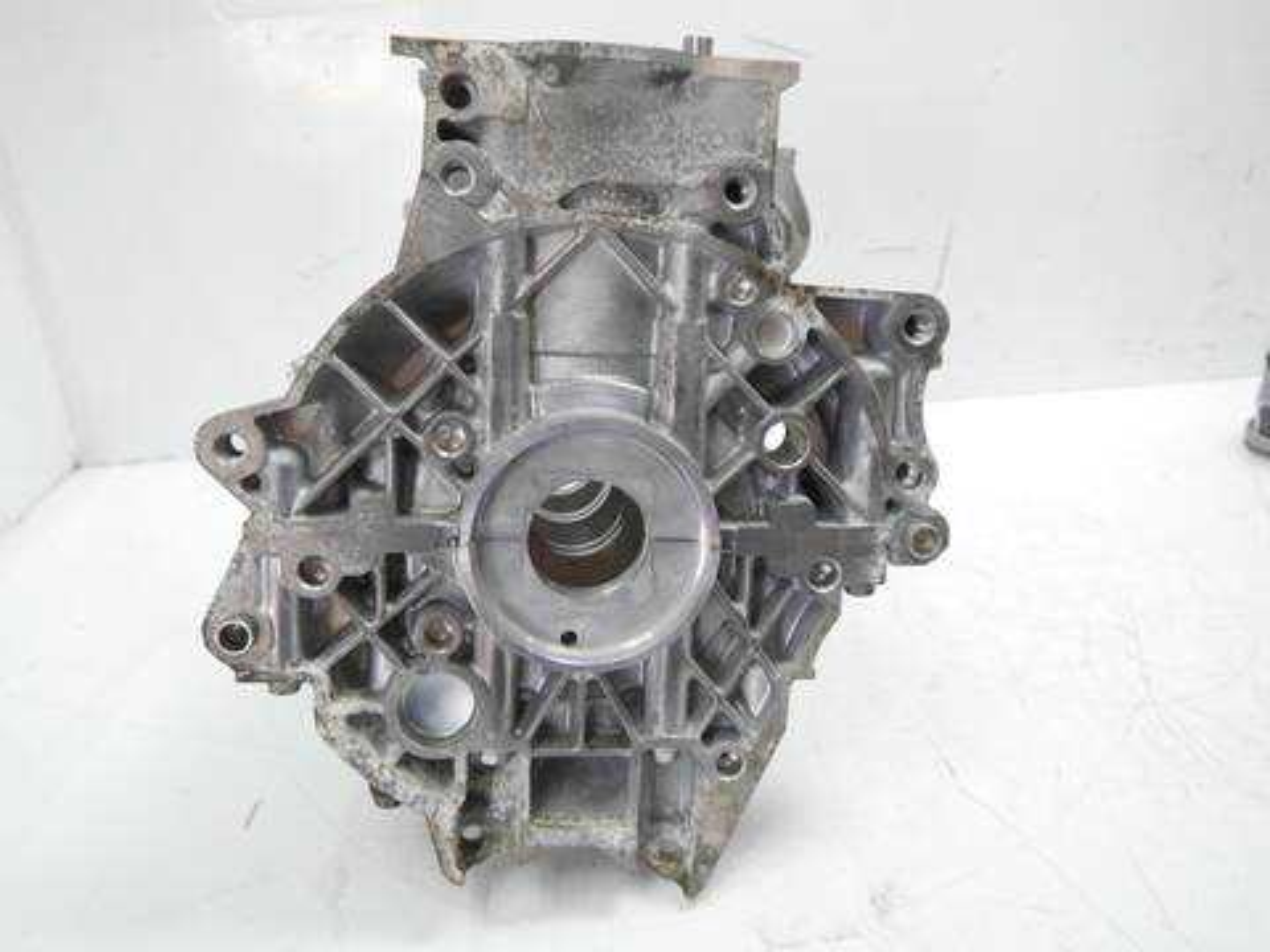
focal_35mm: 30
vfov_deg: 46.8
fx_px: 1101
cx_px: 635
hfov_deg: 60.0
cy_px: 476
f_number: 3.5
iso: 640
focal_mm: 15
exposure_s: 1/60
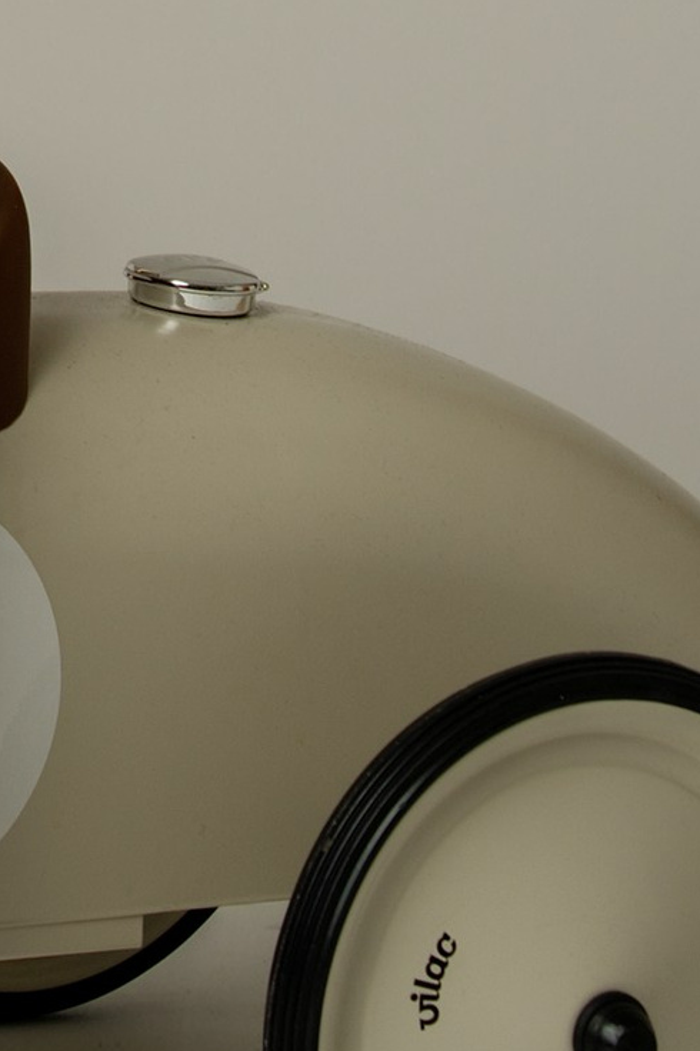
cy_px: -1011
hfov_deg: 5.2
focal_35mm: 261
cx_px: -641
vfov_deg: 7.6
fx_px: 7619
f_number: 5
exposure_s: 1/160
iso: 100
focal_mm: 50
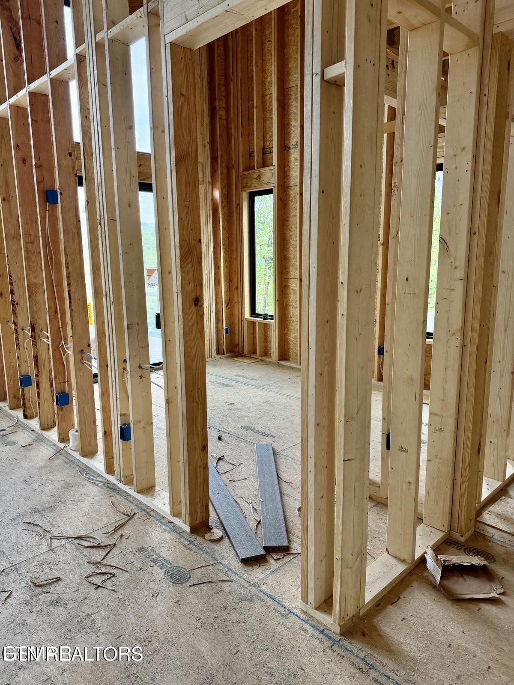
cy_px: 342
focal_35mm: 24
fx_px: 475
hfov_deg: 56.8
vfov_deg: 71.6
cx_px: 257
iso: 200
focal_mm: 6.76
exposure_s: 1/155
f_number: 1.78
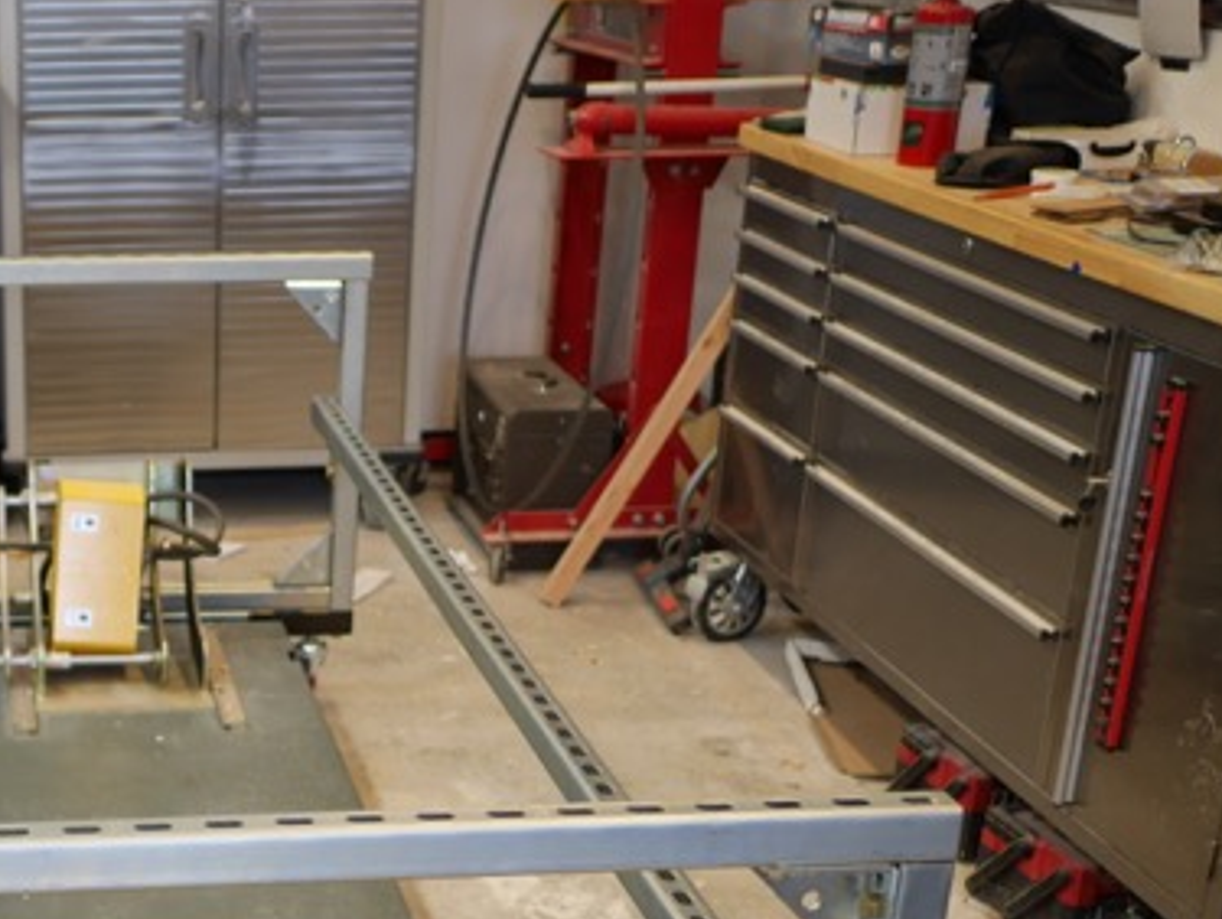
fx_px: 2261
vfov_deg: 22.3
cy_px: 865
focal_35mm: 64
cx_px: 39
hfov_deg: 28.6
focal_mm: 15
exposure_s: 1/80
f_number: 1.7
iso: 200
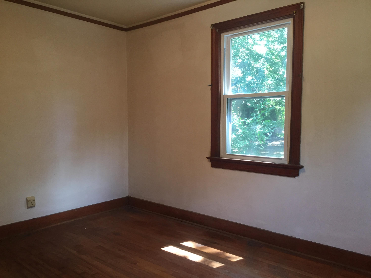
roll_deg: -1.5
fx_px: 311
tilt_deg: -2.6
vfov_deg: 48.2
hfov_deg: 61.7
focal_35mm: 29
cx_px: 186
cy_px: 139
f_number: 2.2
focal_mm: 4.15
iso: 50
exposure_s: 1/30
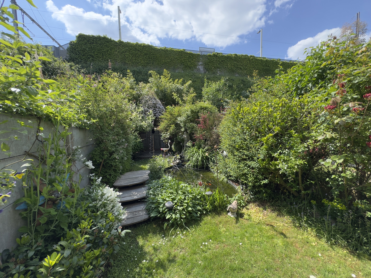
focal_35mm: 14
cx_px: 186
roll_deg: +1.3
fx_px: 150
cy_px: 139
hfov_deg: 102.1
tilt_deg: -3.2
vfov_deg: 85.7
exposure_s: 1/515
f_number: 2.2
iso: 50
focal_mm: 2.22
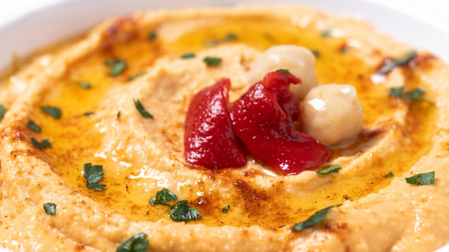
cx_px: 226
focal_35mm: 95
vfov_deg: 12.7
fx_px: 1131
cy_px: 130
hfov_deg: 22.5
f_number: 8
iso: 100
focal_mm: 60
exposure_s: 1/200
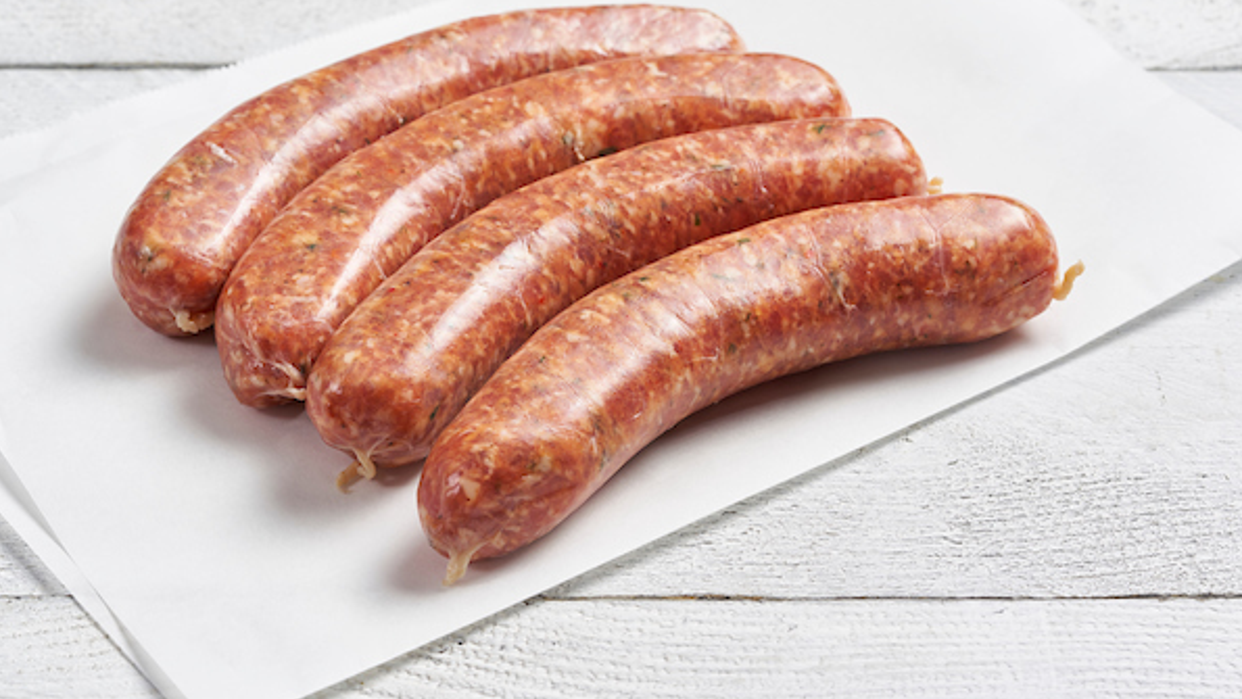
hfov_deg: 22.4
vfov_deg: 12.7
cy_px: 288
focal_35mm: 95
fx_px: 3129
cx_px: 620
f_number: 11
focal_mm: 90
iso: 100
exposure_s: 1/125
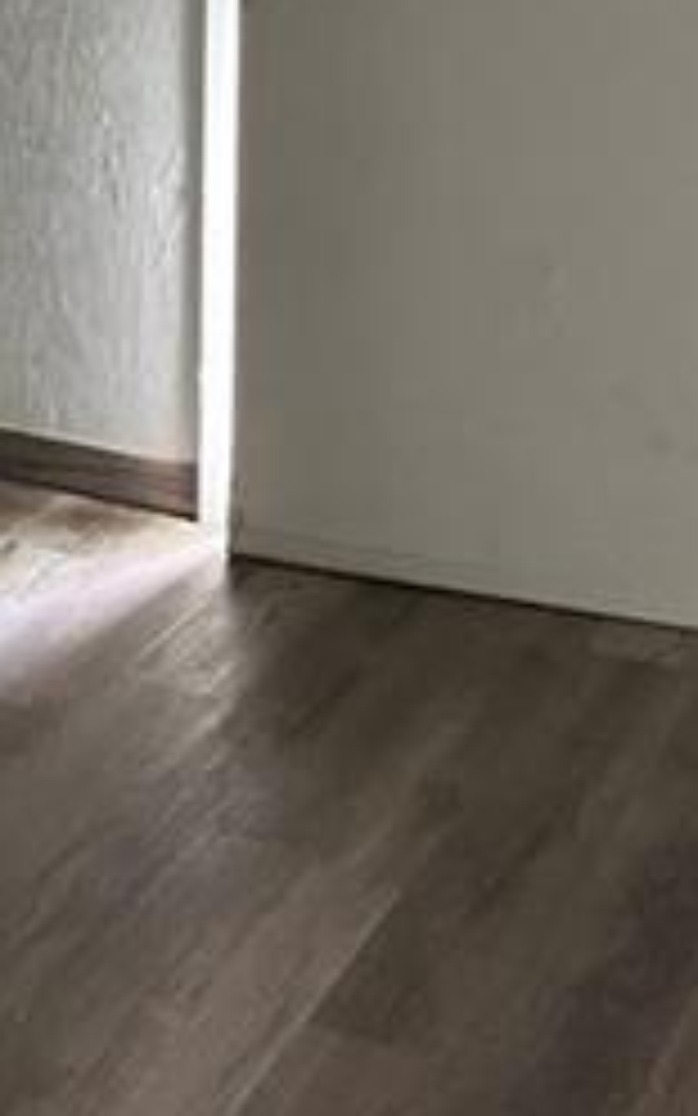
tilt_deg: -12.0
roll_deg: +0.6
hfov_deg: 13.9
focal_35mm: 92
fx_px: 2800
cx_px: -77
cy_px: -22
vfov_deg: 21.7
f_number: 1.8
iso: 320
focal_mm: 3.99
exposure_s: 1/57
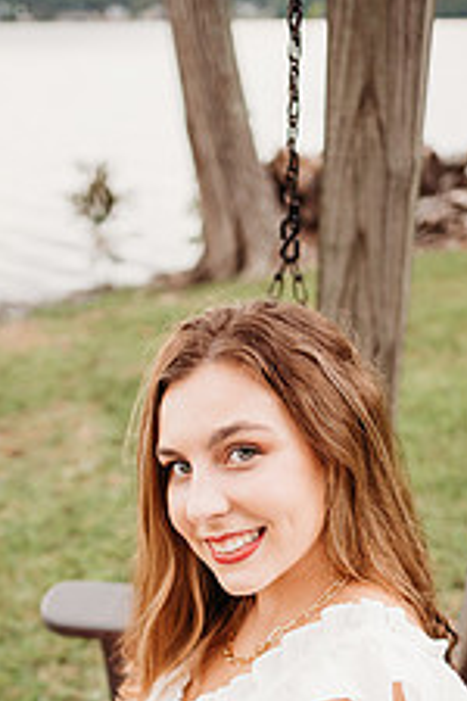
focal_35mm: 48
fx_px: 934
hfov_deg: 28.1
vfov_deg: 38.2
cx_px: 230
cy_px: 636
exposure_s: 1/500
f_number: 2.2
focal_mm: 24
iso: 200
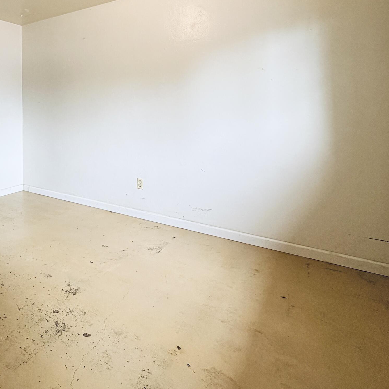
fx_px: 318
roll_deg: +0.9
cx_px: 69
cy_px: 99
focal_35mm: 25
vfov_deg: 59.7
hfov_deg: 57.5
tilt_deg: +1.9
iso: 250
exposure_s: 1/120
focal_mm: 2.22
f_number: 2.2
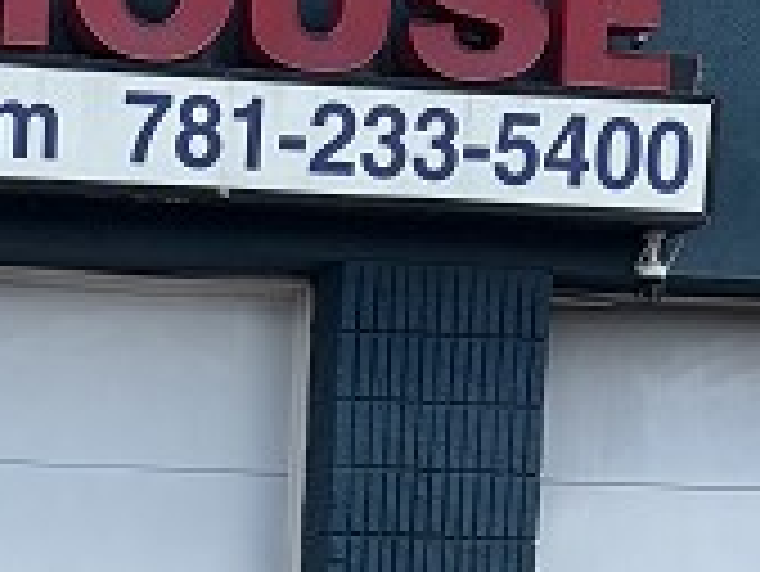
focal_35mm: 123
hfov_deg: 14.8
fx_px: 2702
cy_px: 1112
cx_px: -418
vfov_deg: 11.1
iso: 50
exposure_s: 1/3125
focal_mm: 5.96
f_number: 1.6
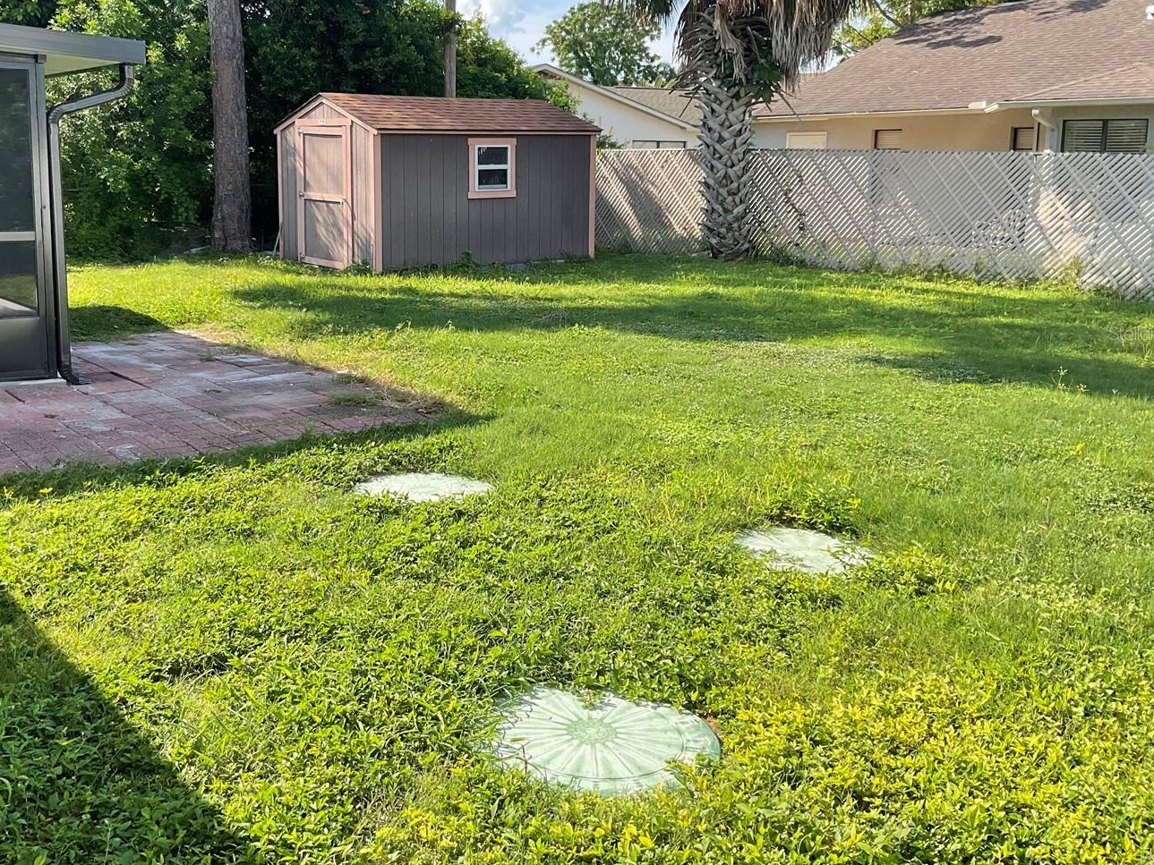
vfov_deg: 39.4
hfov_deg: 51.1
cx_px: 477
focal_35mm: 36
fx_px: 1200
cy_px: 333
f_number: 1.8
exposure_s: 1/749
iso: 25
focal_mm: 3
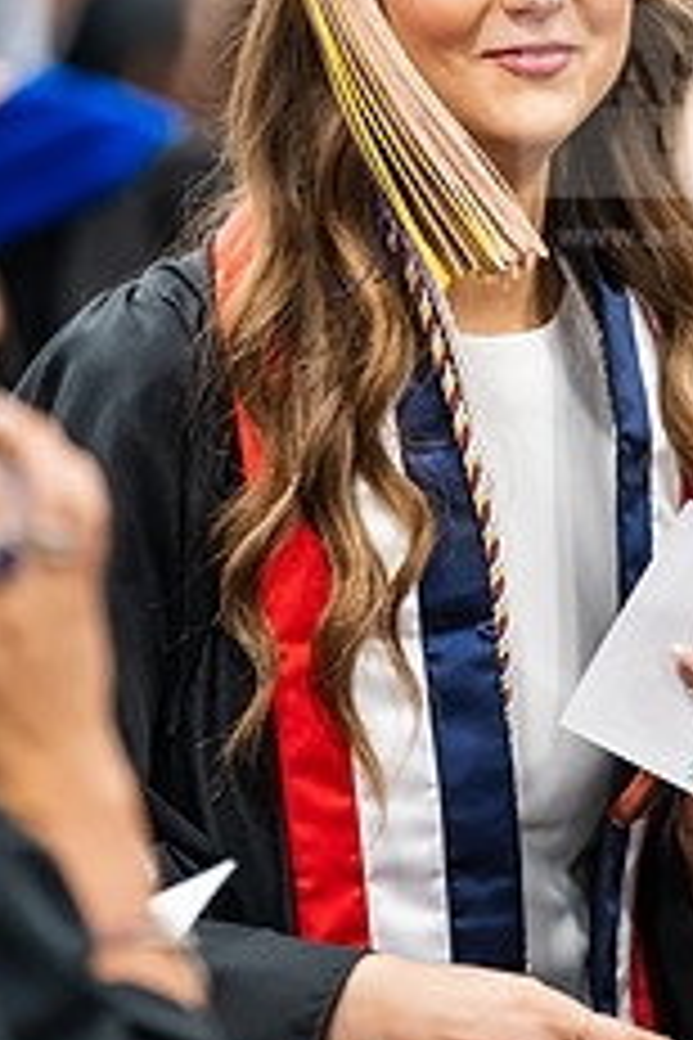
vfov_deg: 5.3
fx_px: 11260
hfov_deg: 3.5
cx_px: 450
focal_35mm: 390
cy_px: 284
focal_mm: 200
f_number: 2.8
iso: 4000
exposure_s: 1/200
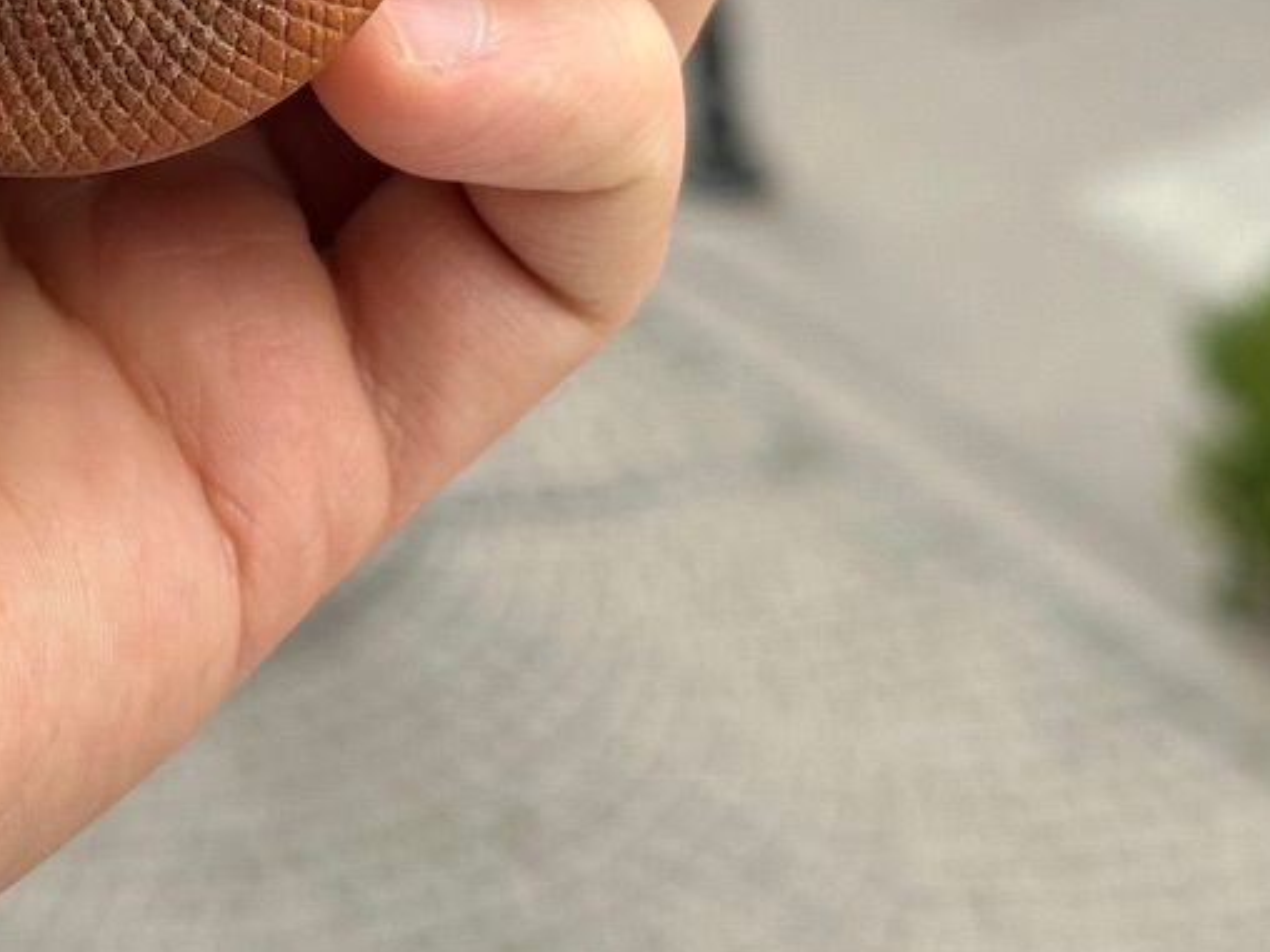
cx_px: 180
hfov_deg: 16.1
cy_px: -177
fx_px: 4439
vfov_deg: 12.0
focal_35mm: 121
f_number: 1.78
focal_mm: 6.86
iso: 64
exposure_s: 1/491
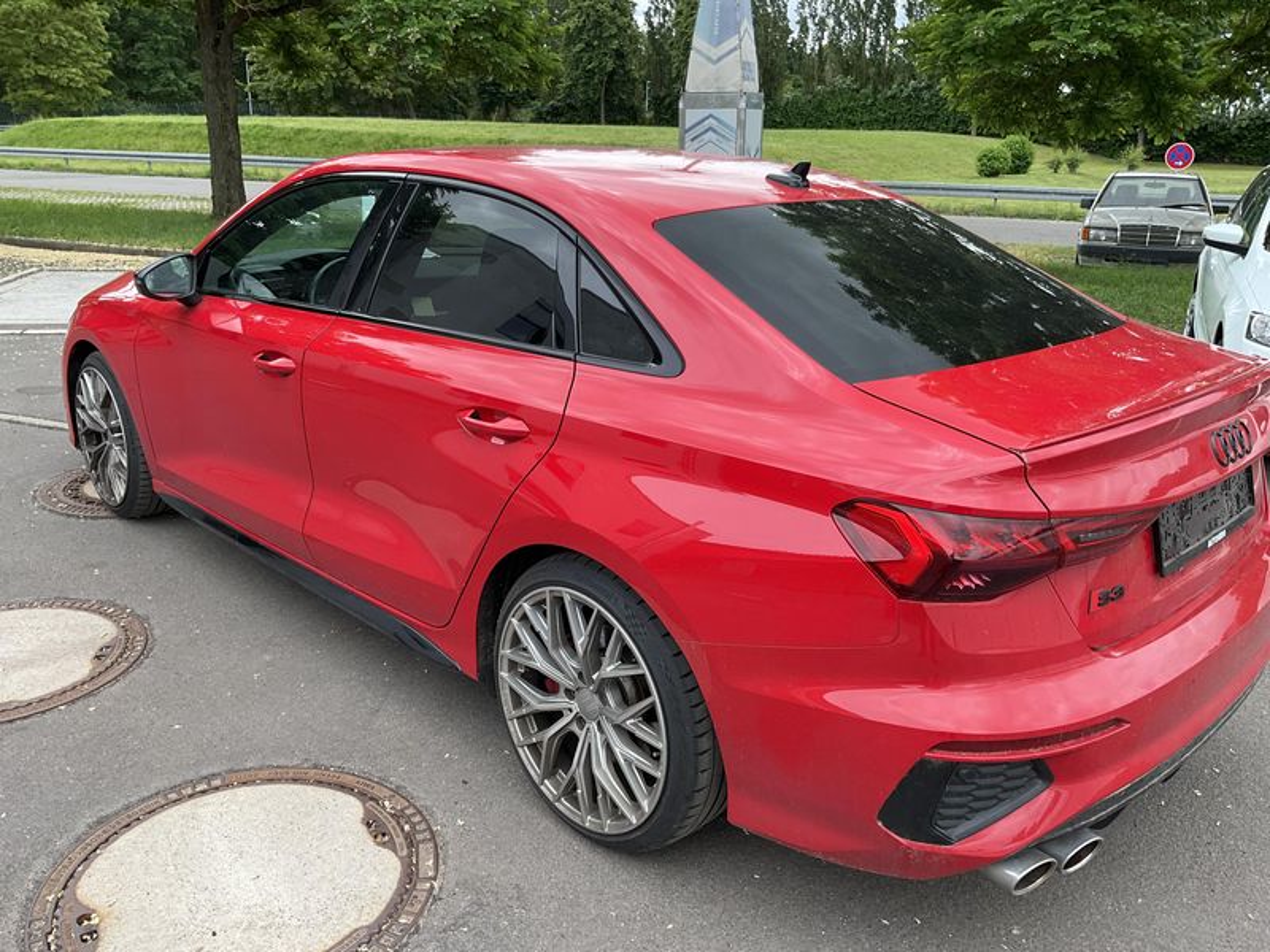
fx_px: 1064
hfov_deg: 61.7
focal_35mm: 29
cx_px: 635
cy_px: 476
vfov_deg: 48.2
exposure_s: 1/353
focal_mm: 3
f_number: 1.8
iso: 25
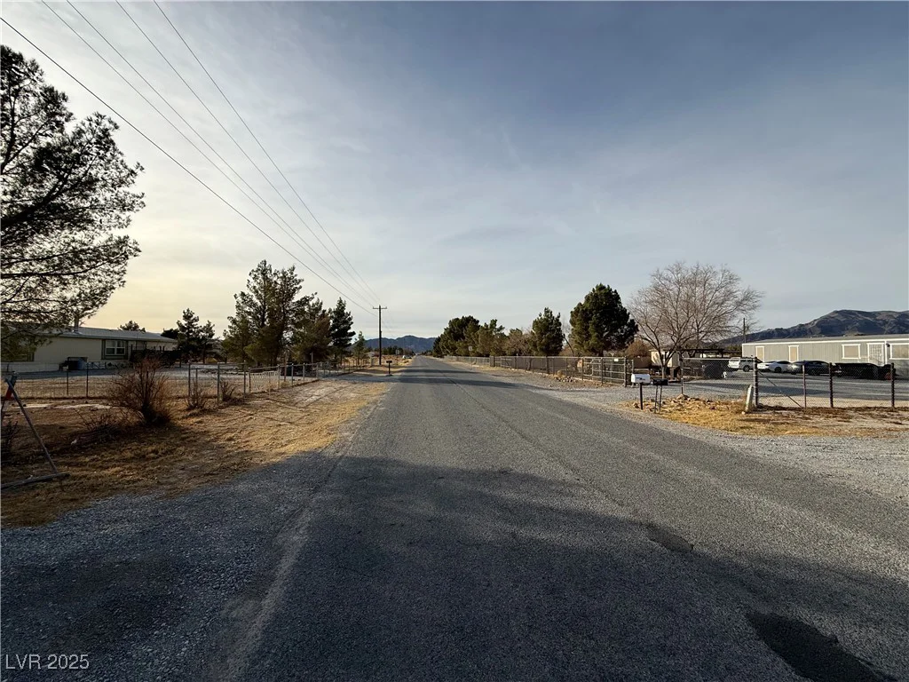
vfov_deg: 85.7
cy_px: 341
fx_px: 368
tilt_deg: +2.7
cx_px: 454
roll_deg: +0.4
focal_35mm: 14
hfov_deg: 102.1
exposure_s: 1/3289
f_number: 2.2
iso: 50
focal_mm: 2.22
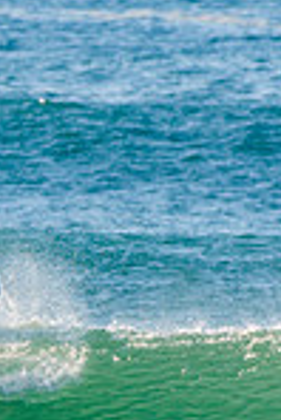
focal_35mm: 1956
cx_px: -179
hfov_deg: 0.7
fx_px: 22846
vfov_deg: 1.1
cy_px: 481
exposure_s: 1/1600
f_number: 5.6
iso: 280
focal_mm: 500
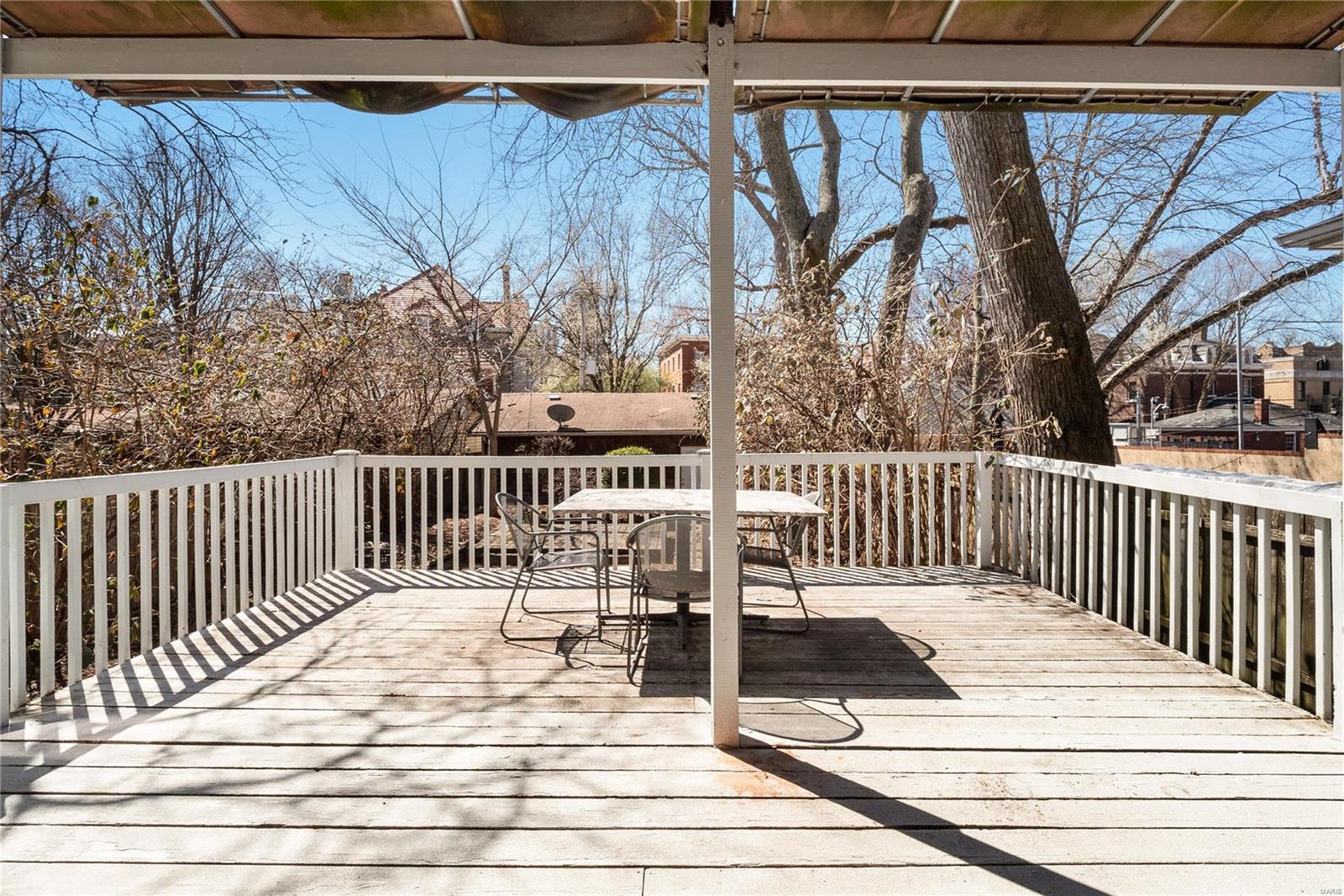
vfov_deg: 73.7
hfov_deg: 96.7
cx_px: 672
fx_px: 597
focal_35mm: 16
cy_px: 448
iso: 400
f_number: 9
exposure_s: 1/640
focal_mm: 8
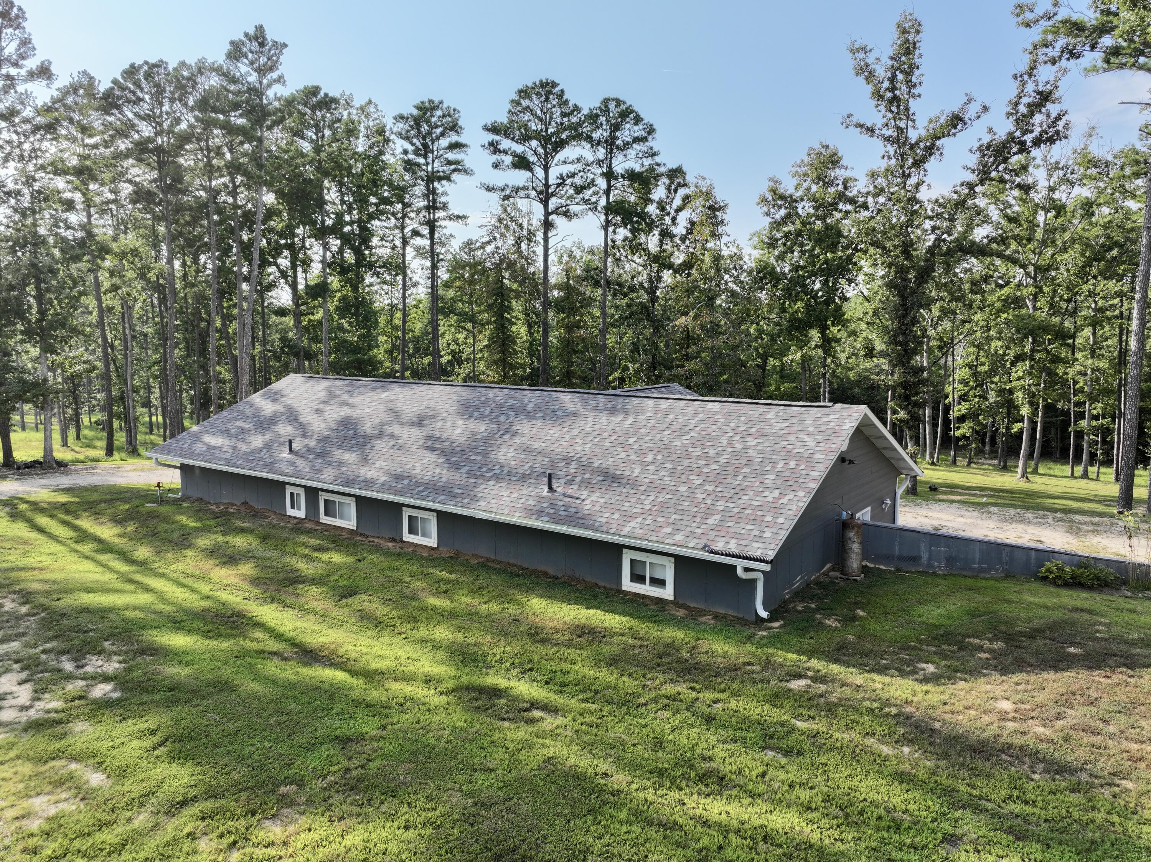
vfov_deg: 56.8
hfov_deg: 71.6
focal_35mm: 24
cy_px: 431
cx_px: 576
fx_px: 798
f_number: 6.3
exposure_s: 1/120
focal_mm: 12.29
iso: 100
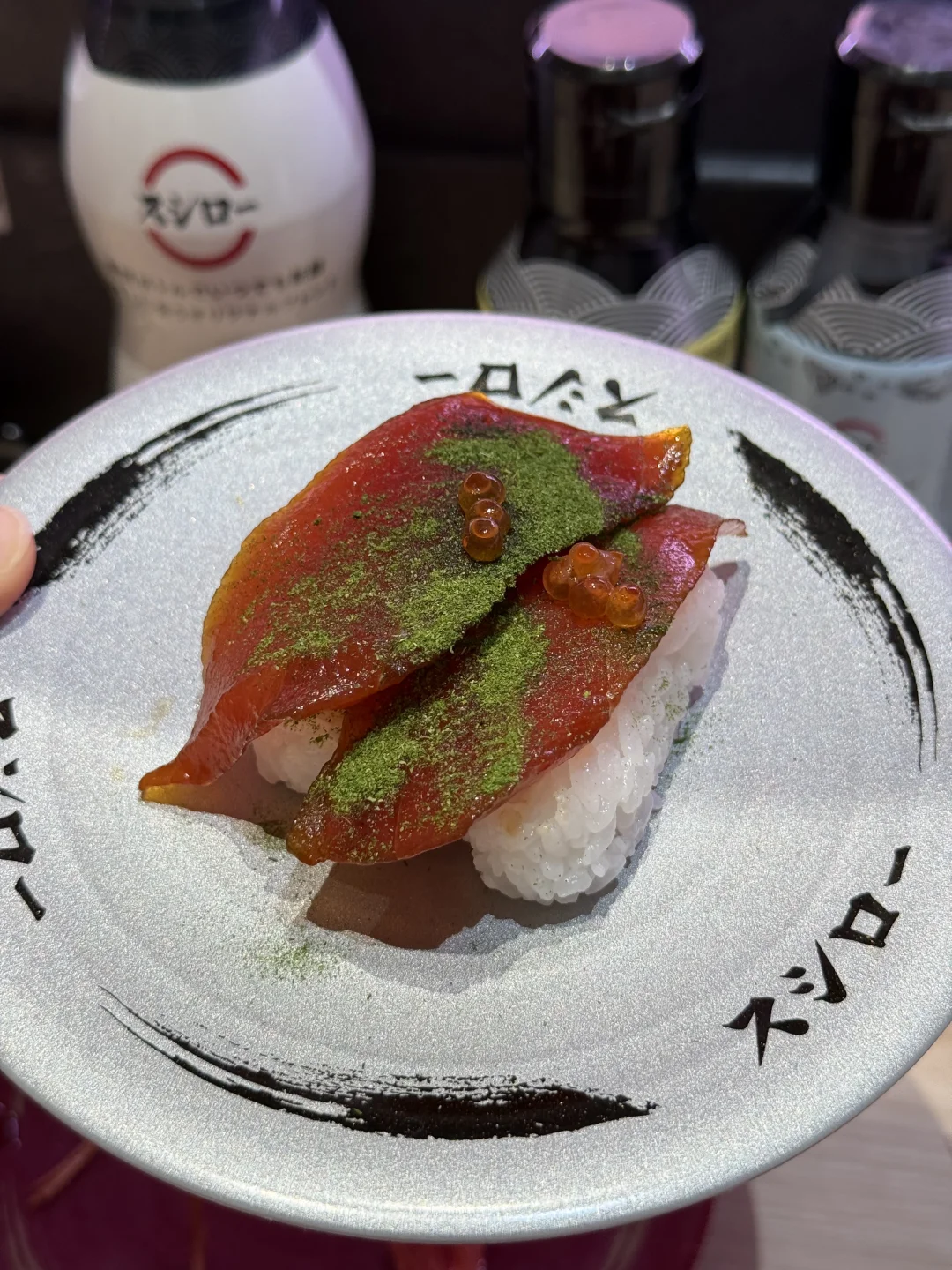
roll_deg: +1.2
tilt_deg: -44.7
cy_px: 635
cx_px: 476
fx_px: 1760
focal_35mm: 48
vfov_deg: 39.7
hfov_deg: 30.3
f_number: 1.78
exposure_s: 1/125
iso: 64
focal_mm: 6.76
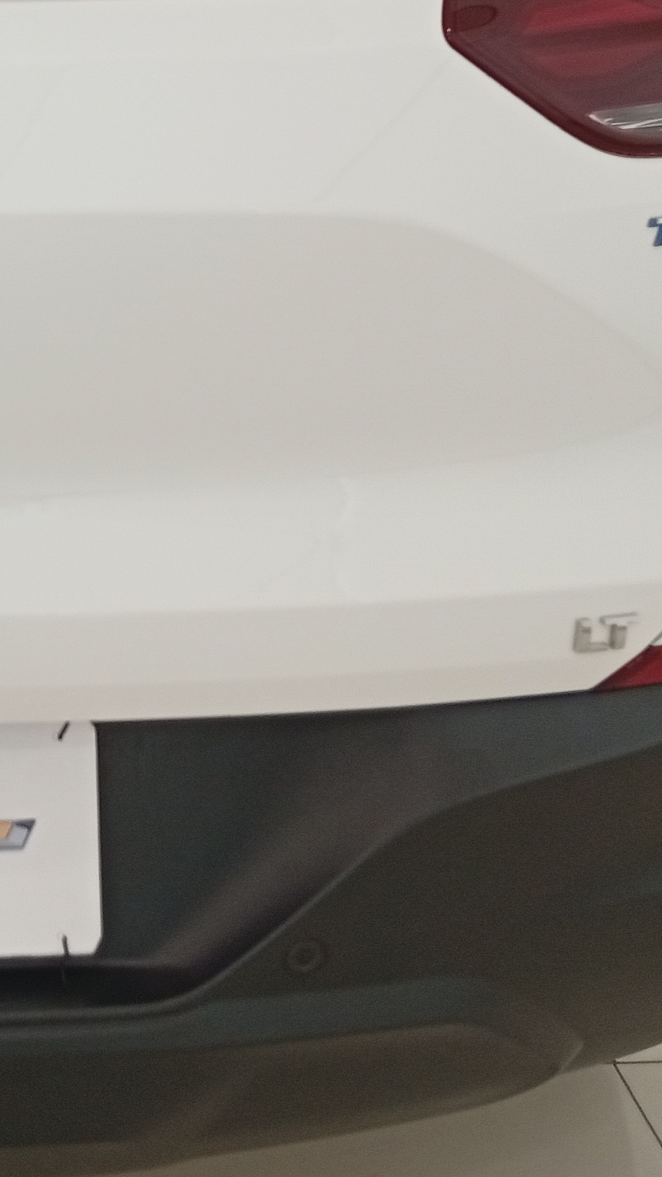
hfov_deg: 16.3
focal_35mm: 69
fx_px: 2153
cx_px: -250
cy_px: 193
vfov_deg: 29.7
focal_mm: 3.98
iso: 194
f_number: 1.8
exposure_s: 1/60
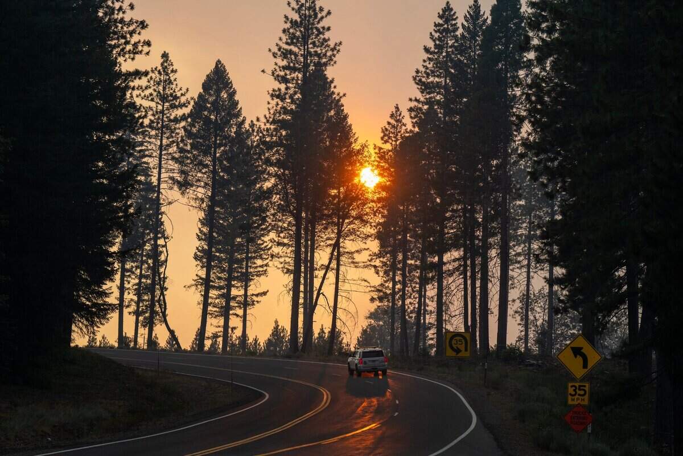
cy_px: 228
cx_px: 342
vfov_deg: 14.4
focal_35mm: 95
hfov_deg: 21.5
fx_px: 1802
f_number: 5
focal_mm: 95
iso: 125
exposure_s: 1/250
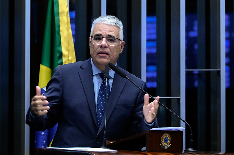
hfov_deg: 12.5
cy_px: 78
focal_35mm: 165
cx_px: 117
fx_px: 1071
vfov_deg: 8.3
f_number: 4
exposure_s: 1/200
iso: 6400
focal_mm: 165
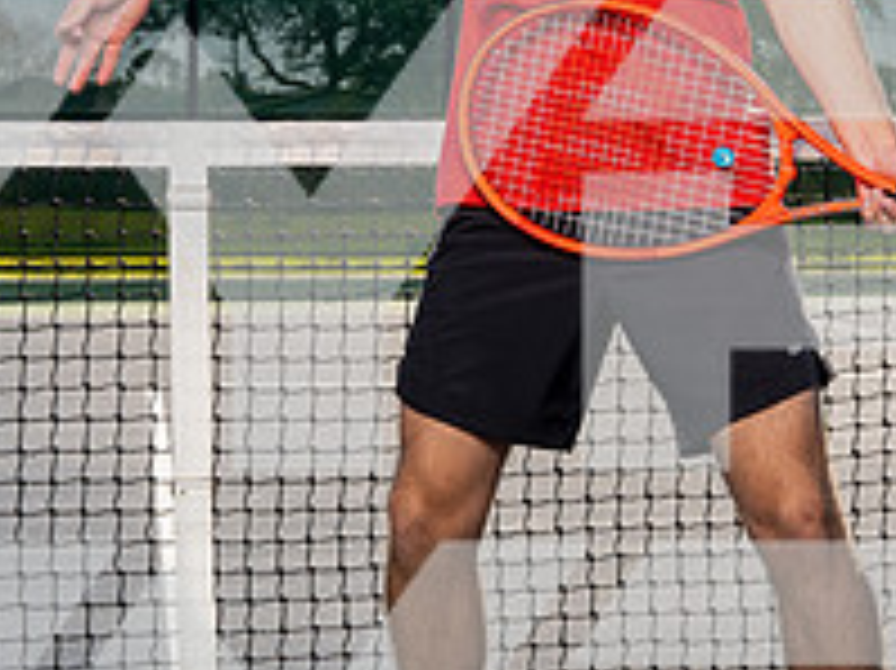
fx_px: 2251
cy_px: 209
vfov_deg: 16.9
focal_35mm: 87
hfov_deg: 22.4
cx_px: 596
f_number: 8
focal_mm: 28
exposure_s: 1/250
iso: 100
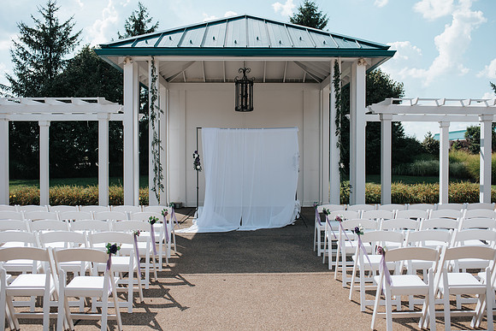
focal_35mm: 36
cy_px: 166
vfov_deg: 37.2
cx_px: 248
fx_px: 491
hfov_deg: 53.6
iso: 100
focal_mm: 35
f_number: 3.5
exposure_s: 1/1250
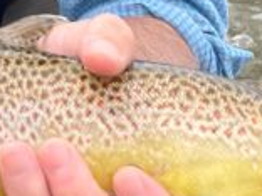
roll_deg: -2.8
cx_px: -17
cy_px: -186
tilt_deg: -4.7
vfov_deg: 8.3
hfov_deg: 11.4
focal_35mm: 171
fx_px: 1294
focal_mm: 5.1
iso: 32
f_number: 1.6
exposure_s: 1/2336
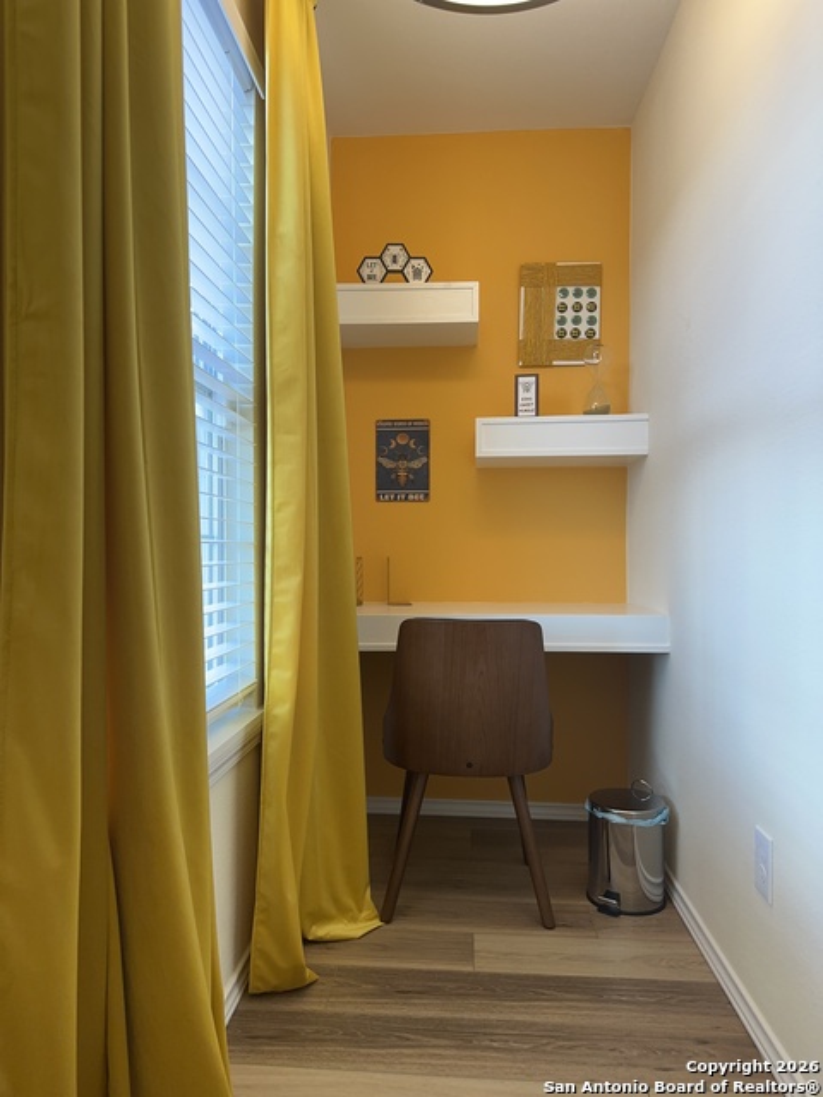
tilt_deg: +0.0
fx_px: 761
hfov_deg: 56.8
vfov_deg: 71.6
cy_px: 548
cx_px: 412
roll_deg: -0.6
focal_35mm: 24
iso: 160
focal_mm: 6.86
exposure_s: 1/120
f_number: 1.78
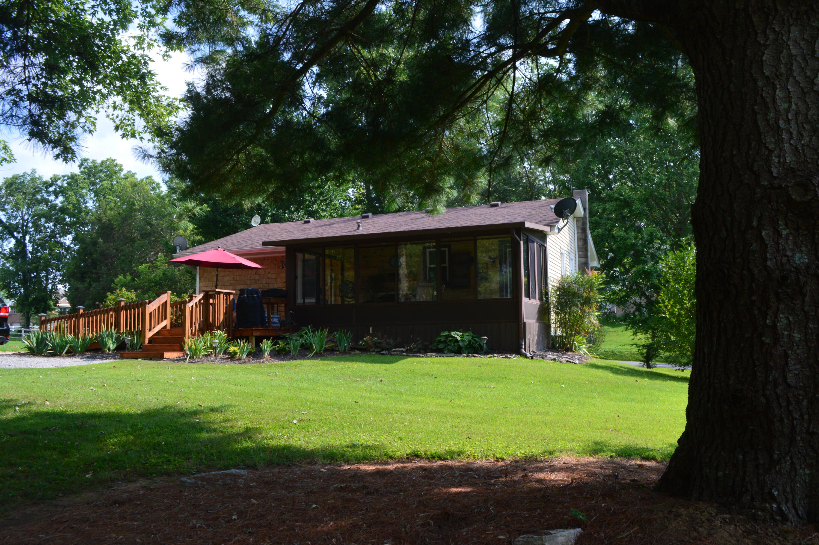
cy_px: 272
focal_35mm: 30
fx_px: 682
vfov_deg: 43.5
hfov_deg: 62.0
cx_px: 410
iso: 400
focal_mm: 20
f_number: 10
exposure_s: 1/250
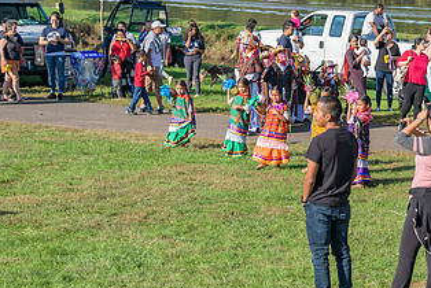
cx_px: 309
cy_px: 87
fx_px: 1438
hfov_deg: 17.0
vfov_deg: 11.4
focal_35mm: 120
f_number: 4
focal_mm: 65
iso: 64
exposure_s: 1/200
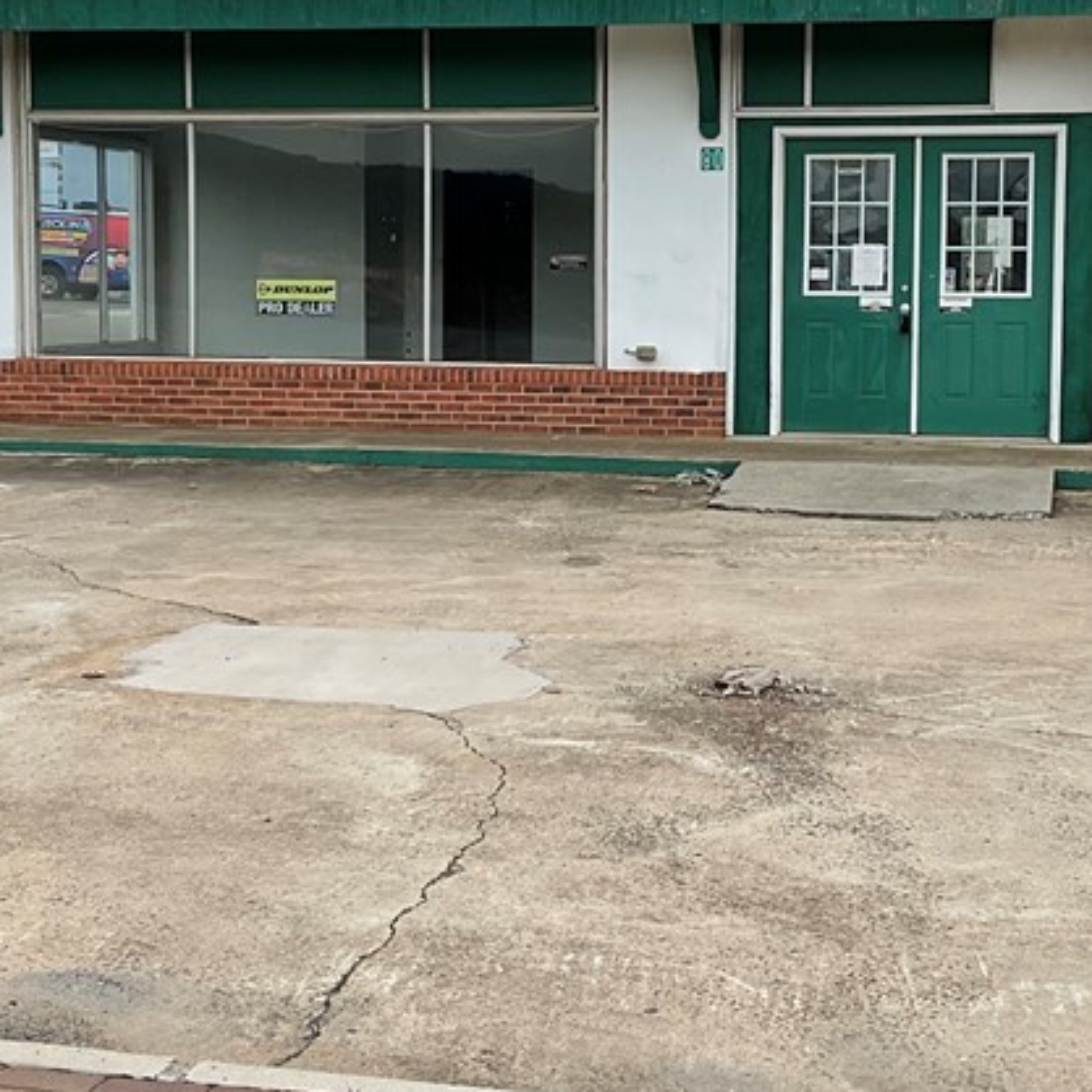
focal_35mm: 63
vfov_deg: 27.3
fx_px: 2248
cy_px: 448
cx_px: 652
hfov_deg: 27.2
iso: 16
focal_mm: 3
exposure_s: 1/2227
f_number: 1.8
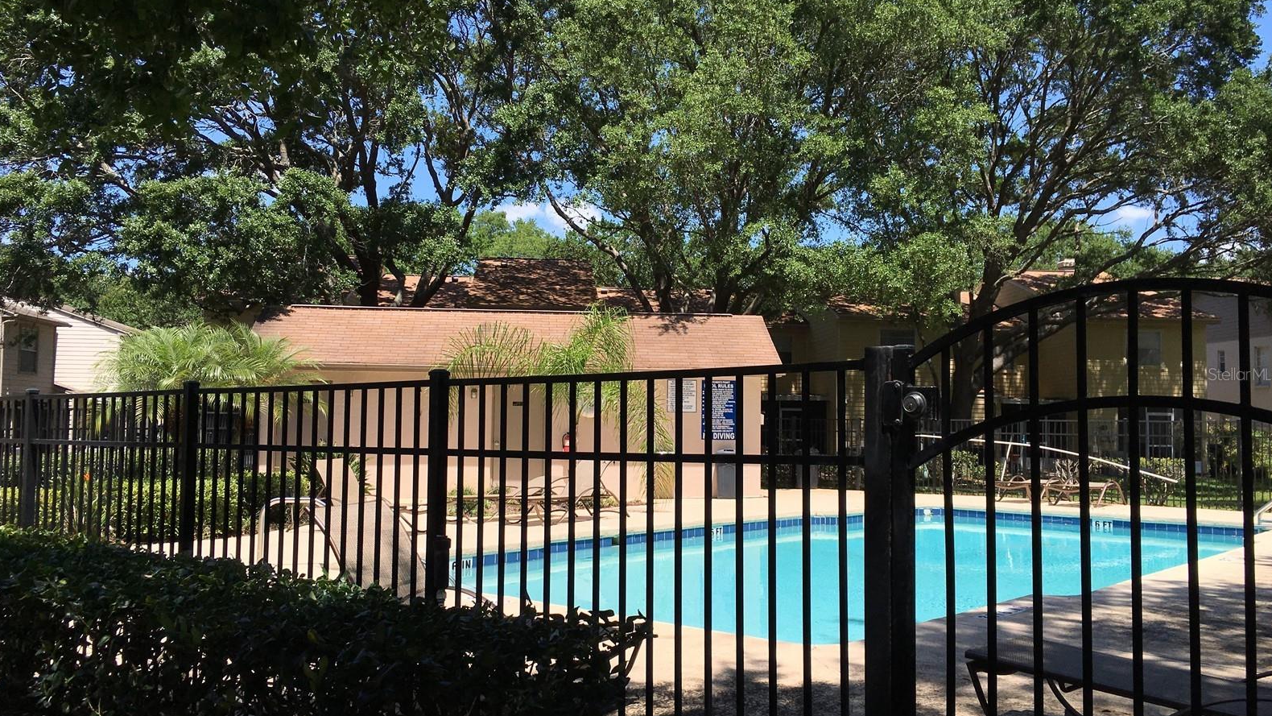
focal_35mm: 32
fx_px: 1079
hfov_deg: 61.0
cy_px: 374
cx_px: 640
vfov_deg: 36.7
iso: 25
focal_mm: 4.15
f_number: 2.2
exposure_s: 1/1789
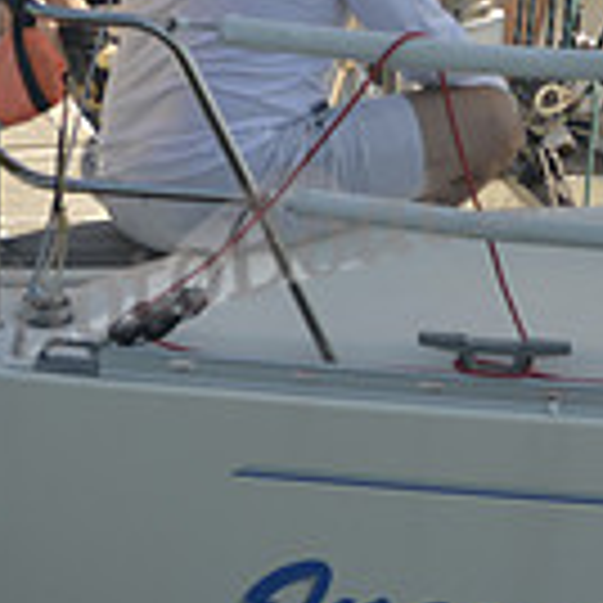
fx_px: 6878
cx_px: 810
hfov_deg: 5.0
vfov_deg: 5.0
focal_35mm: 349
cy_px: -38
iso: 200
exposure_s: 1/1250
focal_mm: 95
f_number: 3.5
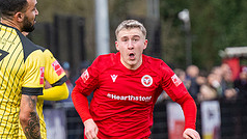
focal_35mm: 744
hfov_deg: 2.9
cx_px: -24
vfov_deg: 1.6
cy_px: 94
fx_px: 4874
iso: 800
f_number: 4
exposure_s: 1/1600
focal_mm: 210
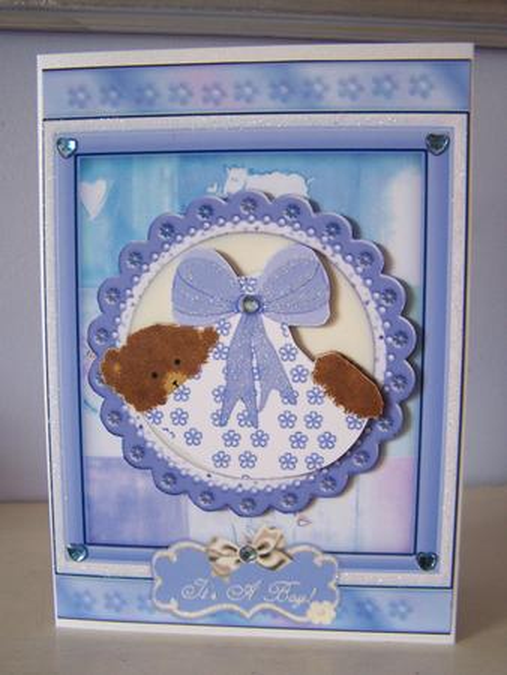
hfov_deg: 37.8
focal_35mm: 38
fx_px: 741
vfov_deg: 49.0
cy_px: 338
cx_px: 254
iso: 140
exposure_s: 1/20
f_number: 2.8
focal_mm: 6.3
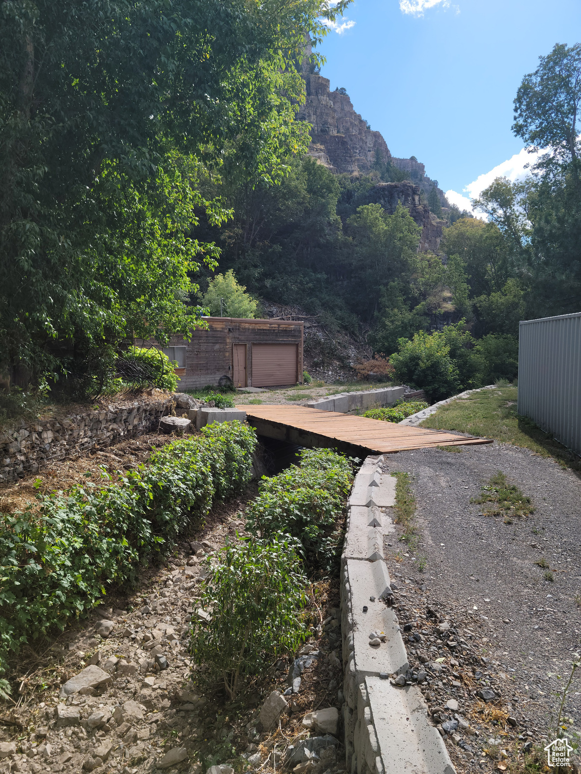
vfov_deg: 63.4
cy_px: 387
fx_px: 627
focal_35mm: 28
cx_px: 290
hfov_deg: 49.7
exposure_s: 1/694
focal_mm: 5.9
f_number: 2
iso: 25
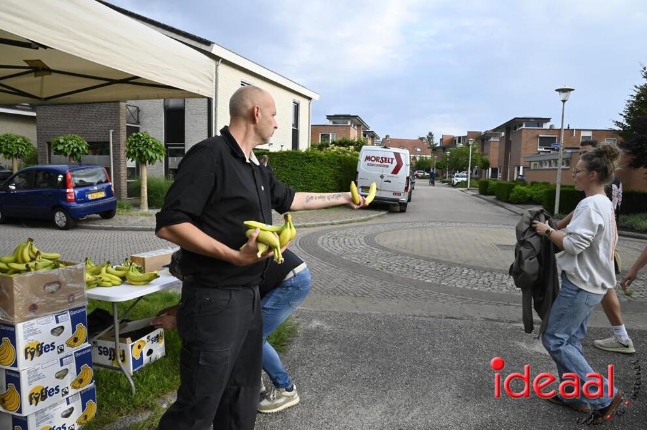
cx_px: 324
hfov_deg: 73.8
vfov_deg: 53.0
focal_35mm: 24
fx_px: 431
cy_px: 215
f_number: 18
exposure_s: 1/1250
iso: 8000
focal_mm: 24
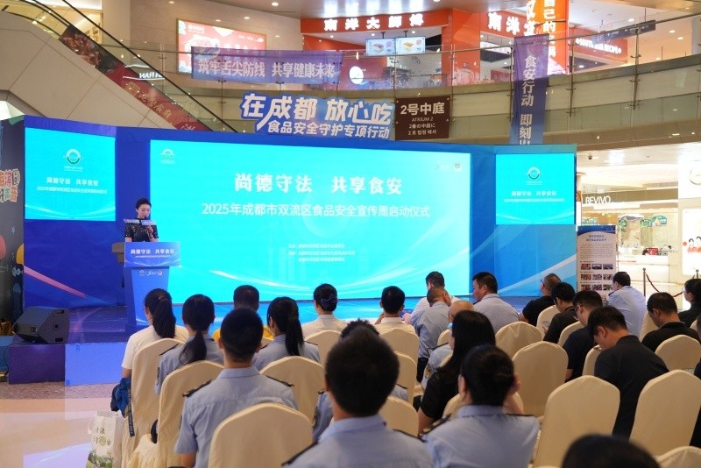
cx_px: 350
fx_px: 740
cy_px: 234
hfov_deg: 50.7
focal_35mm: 38
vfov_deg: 35.1
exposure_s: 1/100
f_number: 4
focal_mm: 38
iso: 1000
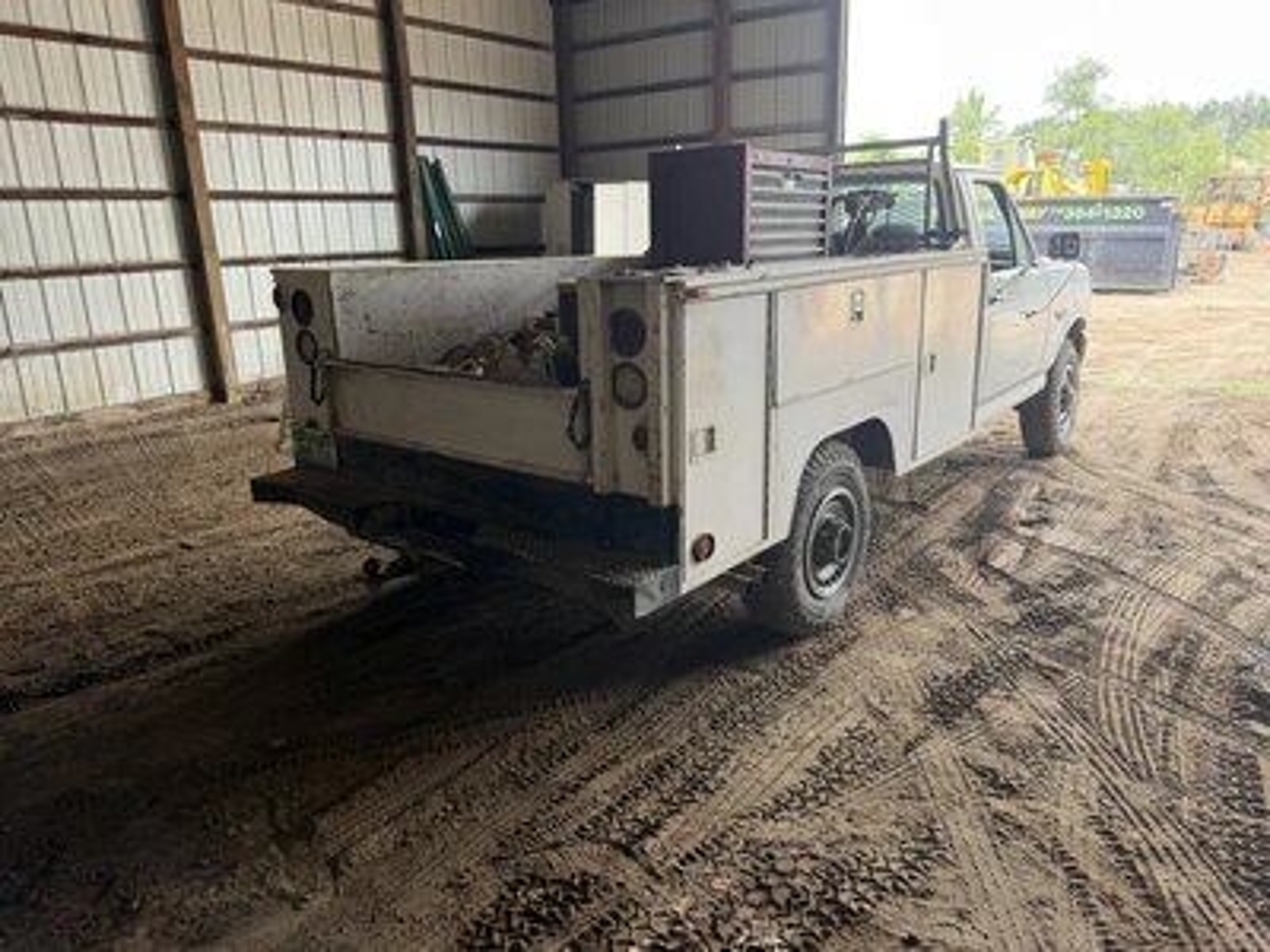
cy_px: 476
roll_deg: +2.0
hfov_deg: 71.6
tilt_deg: -15.3
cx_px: 635
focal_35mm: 24
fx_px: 881
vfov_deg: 56.8
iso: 125
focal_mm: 6.76
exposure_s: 1/121
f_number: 1.78
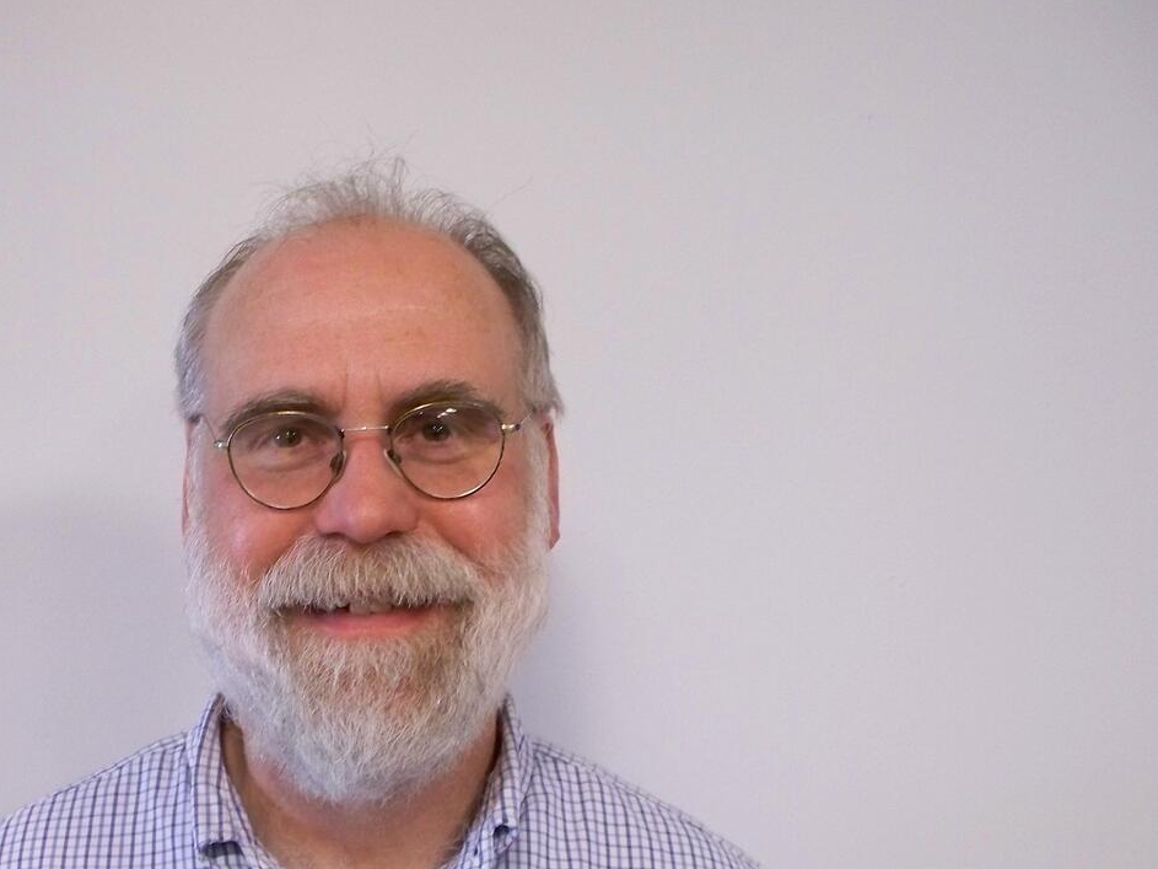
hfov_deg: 37.0
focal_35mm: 51
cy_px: 543
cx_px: 361
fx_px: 1706
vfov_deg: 28.5
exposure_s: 1/30
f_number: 2.8
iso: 400
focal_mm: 7.54
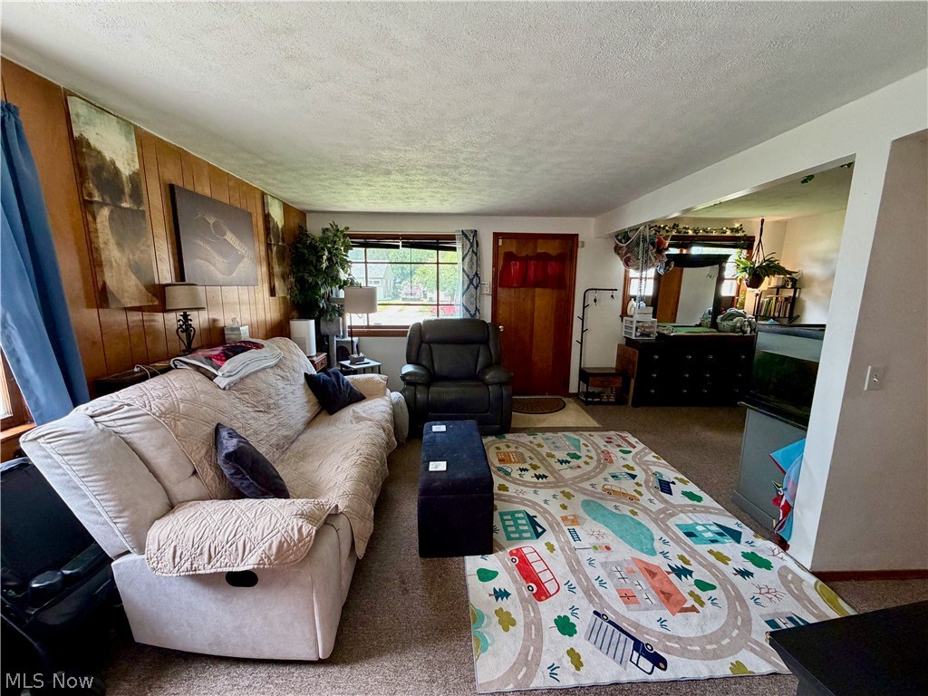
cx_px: 464
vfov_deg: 85.7
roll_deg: -0.9
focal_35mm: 14
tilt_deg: -9.8
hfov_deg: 102.1
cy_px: 348
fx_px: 375
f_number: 2.2
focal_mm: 2.22
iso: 320
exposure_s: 1/121
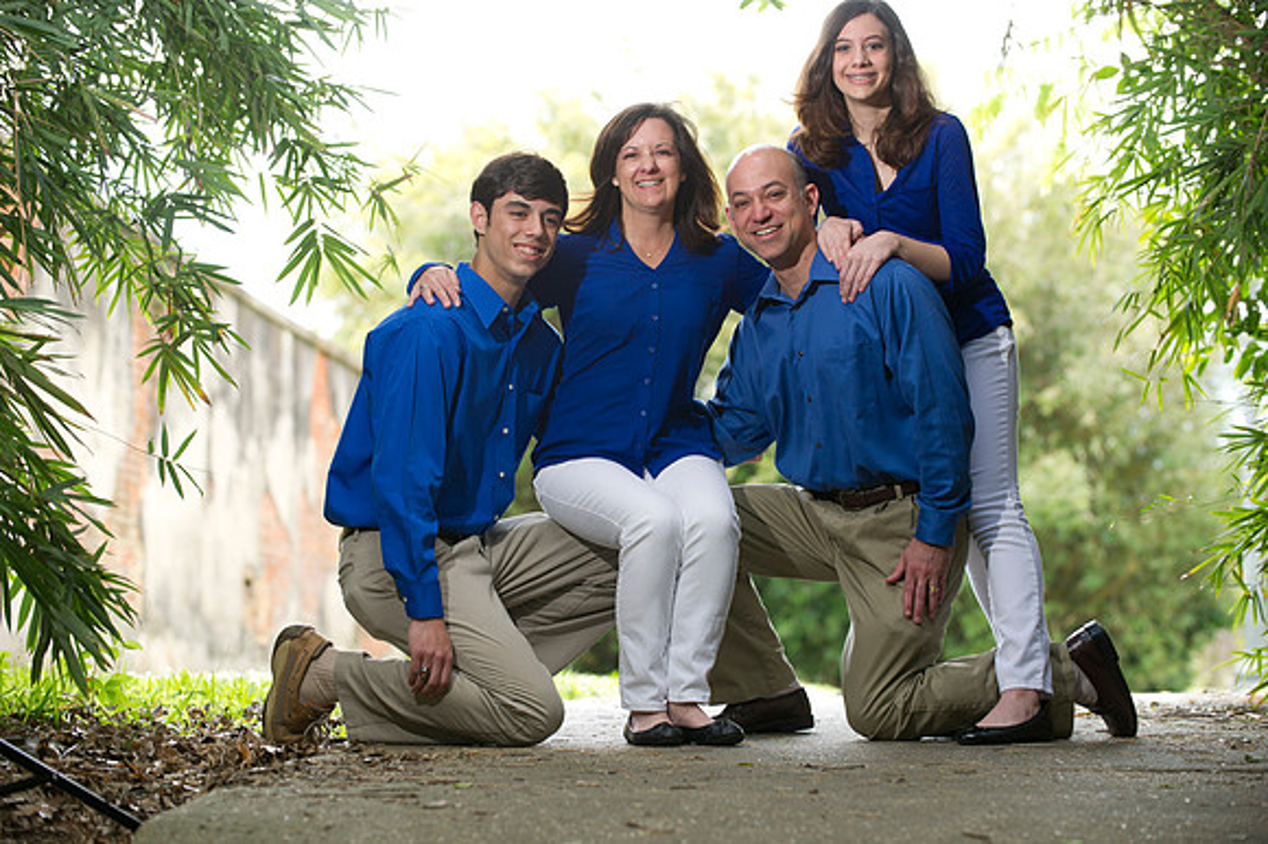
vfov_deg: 12.4
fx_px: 3872
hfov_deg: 18.6
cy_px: 422
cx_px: 634
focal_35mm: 110
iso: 320
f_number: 3.5
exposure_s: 1/160
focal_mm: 110
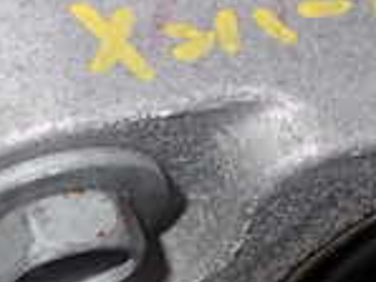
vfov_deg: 12.3
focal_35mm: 121
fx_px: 1315
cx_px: 288
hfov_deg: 16.2
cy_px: 121
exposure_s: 1/30
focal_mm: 5.4
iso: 125
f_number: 6.3
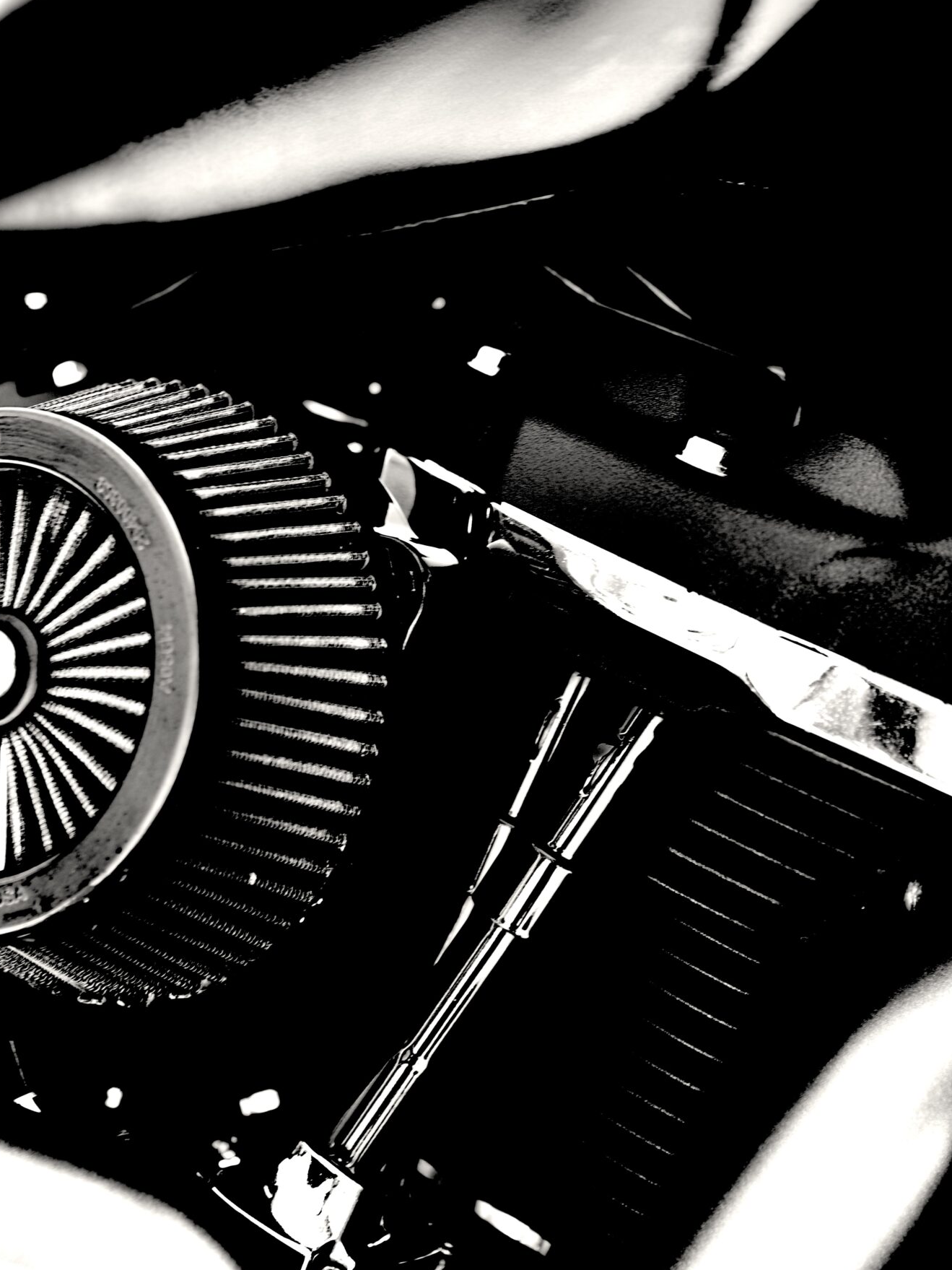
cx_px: 375
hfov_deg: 19.1
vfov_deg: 25.3
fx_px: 2824
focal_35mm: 77
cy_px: 469
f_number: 2.8
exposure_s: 1/30
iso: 100
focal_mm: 55
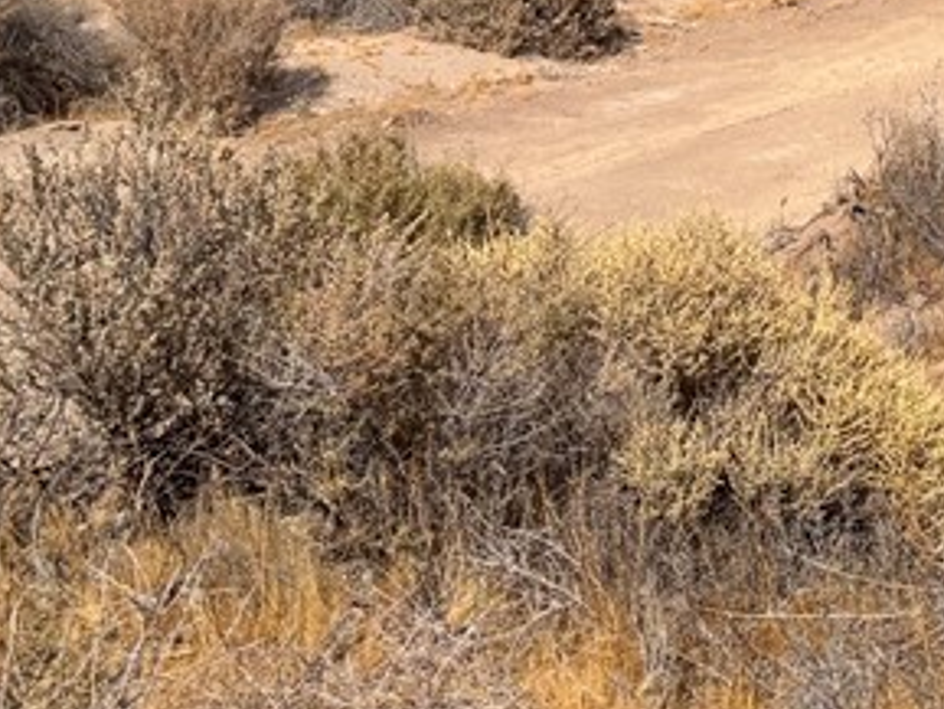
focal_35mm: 92
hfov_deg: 20.4
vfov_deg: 14.6
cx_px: 1009
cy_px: -464
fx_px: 2510
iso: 50
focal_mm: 5.96
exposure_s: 1/7692
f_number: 1.6
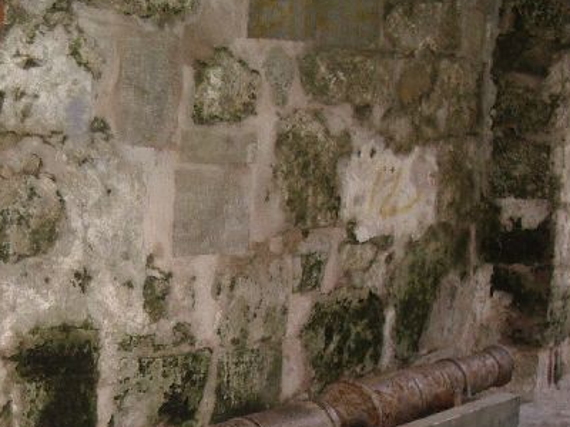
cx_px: 134
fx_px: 1251
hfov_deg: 25.3
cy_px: 418
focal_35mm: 76
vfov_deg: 18.9
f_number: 2.6
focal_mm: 5.8
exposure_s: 1/60
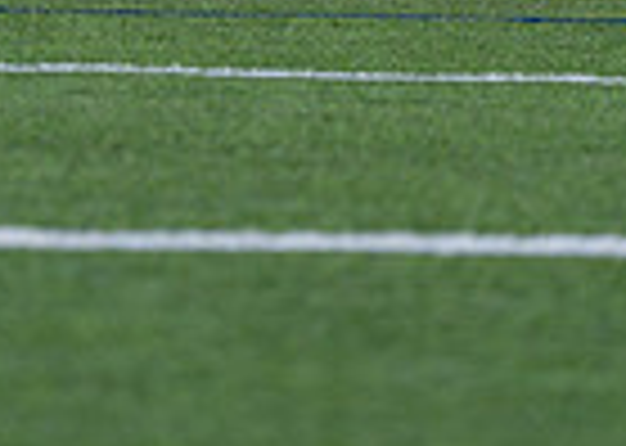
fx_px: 10124
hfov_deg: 3.5
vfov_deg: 2.5
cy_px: -357
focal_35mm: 570
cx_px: -222
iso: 500
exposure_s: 1/1250
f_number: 2.8
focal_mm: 113
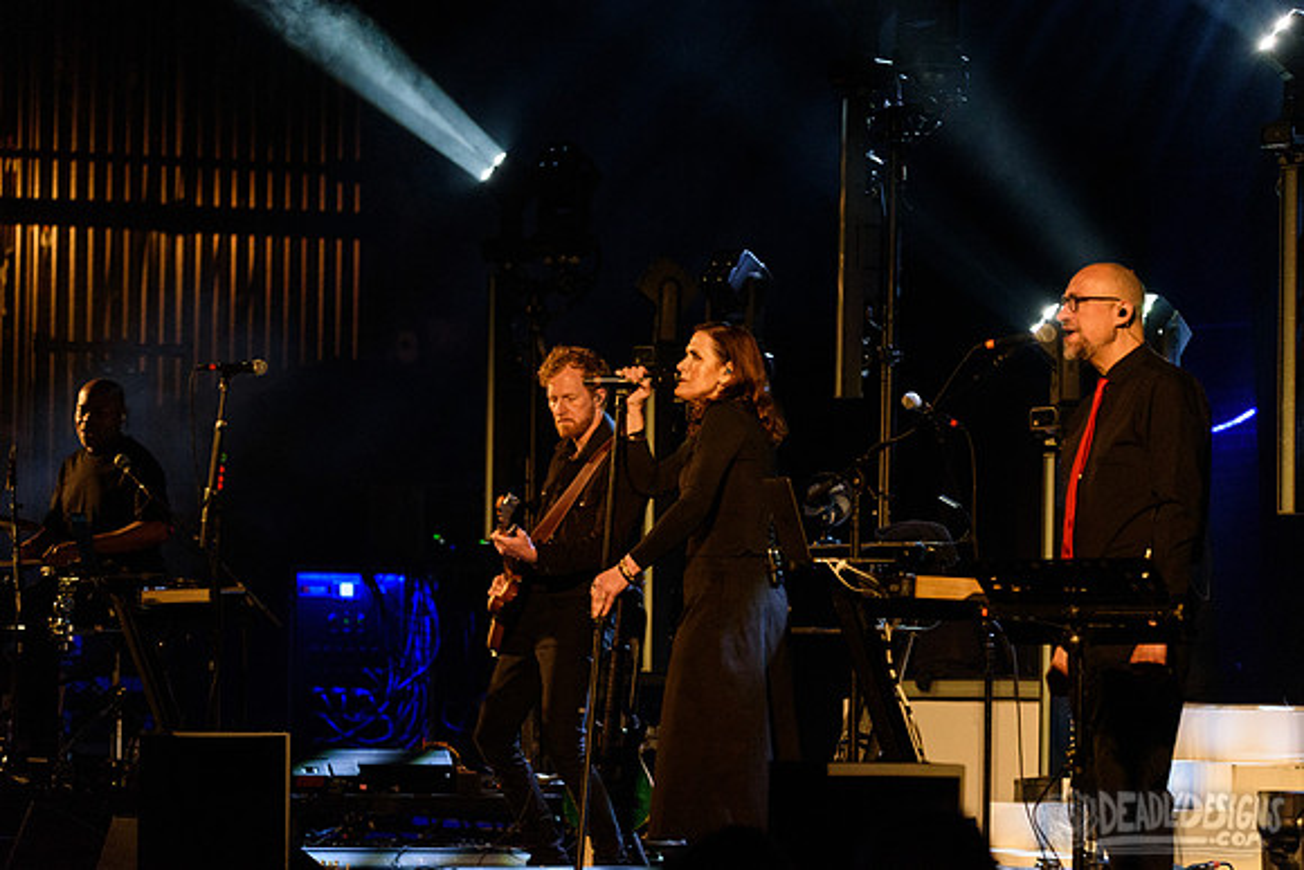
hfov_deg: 11.7
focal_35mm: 175
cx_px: 652
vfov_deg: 7.9
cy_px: 435
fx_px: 6340
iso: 4000
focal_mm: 175
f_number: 5
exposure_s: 1/125
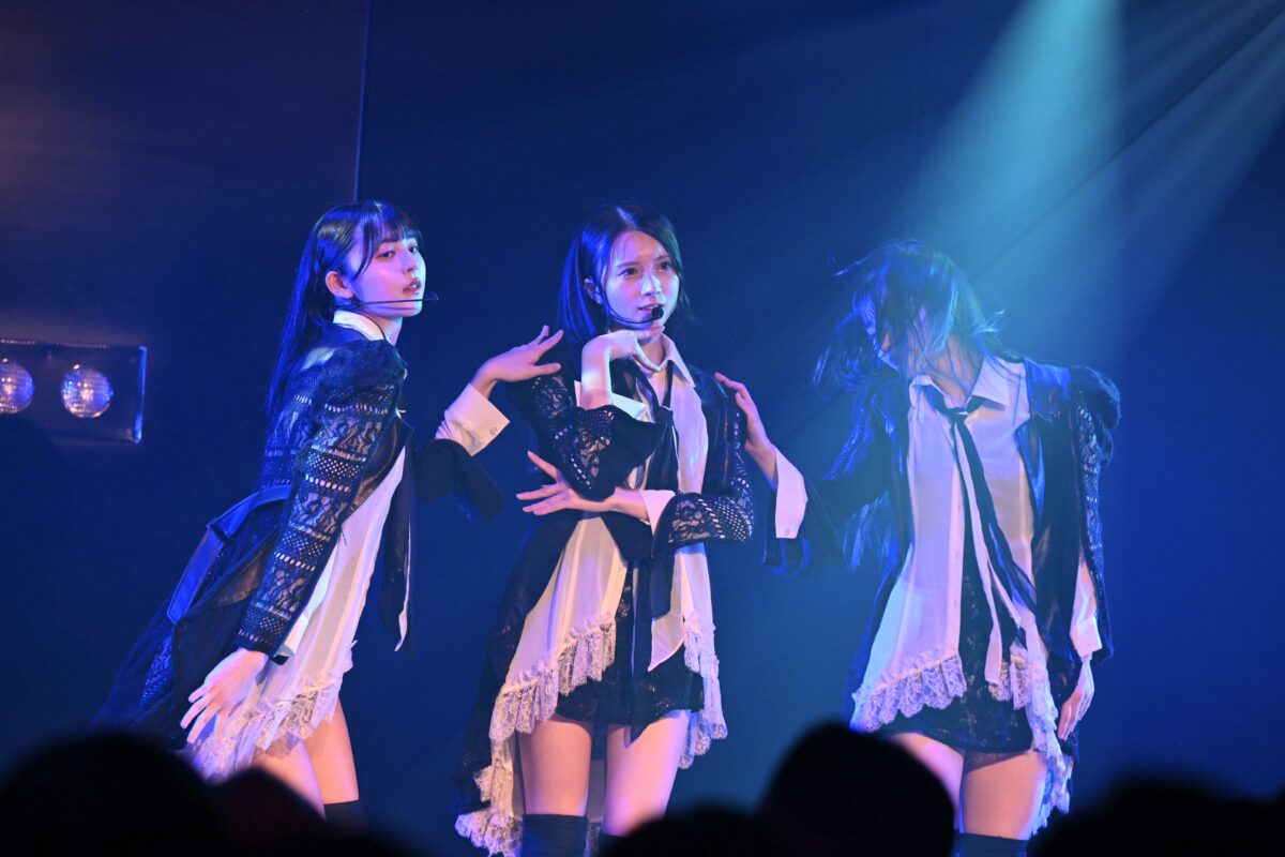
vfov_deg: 9.5
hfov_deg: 14.2
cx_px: 642
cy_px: 428
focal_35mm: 145
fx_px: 5175
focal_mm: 145
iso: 4000
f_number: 4
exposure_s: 1/640
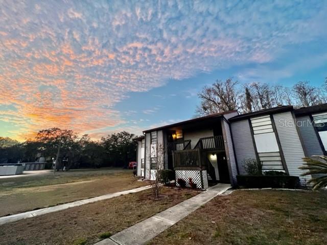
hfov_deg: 106.2
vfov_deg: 89.9
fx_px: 123
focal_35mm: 13
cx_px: 164
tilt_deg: +16.9
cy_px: 122
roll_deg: +1.5
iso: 100
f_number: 1.8
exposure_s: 1/121
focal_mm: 1.57
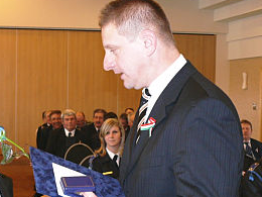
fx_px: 537
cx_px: 61
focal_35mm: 71
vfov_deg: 20.6
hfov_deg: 27.0
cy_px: 147
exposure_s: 1/30
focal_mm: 8.2
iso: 100
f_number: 2.8
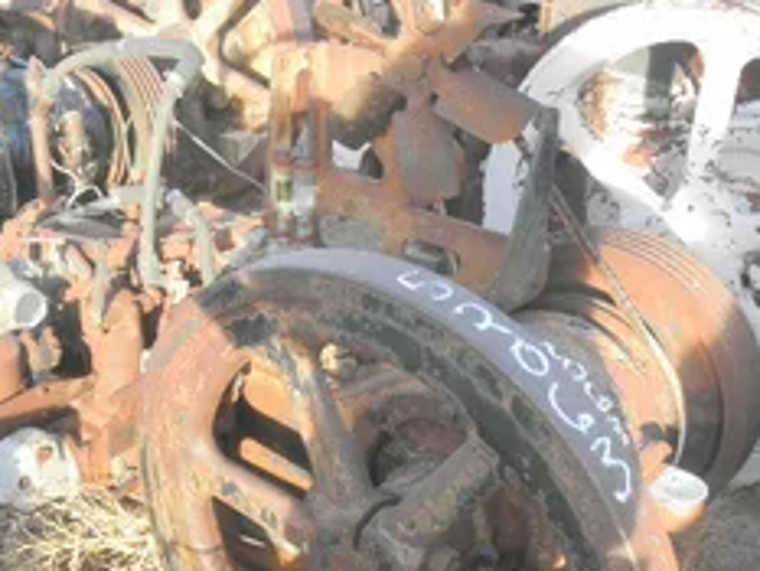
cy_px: 418
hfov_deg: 39.5
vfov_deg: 29.9
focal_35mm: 48
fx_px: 1054
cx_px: 316
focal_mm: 5
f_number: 3
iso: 64
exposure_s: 1/100
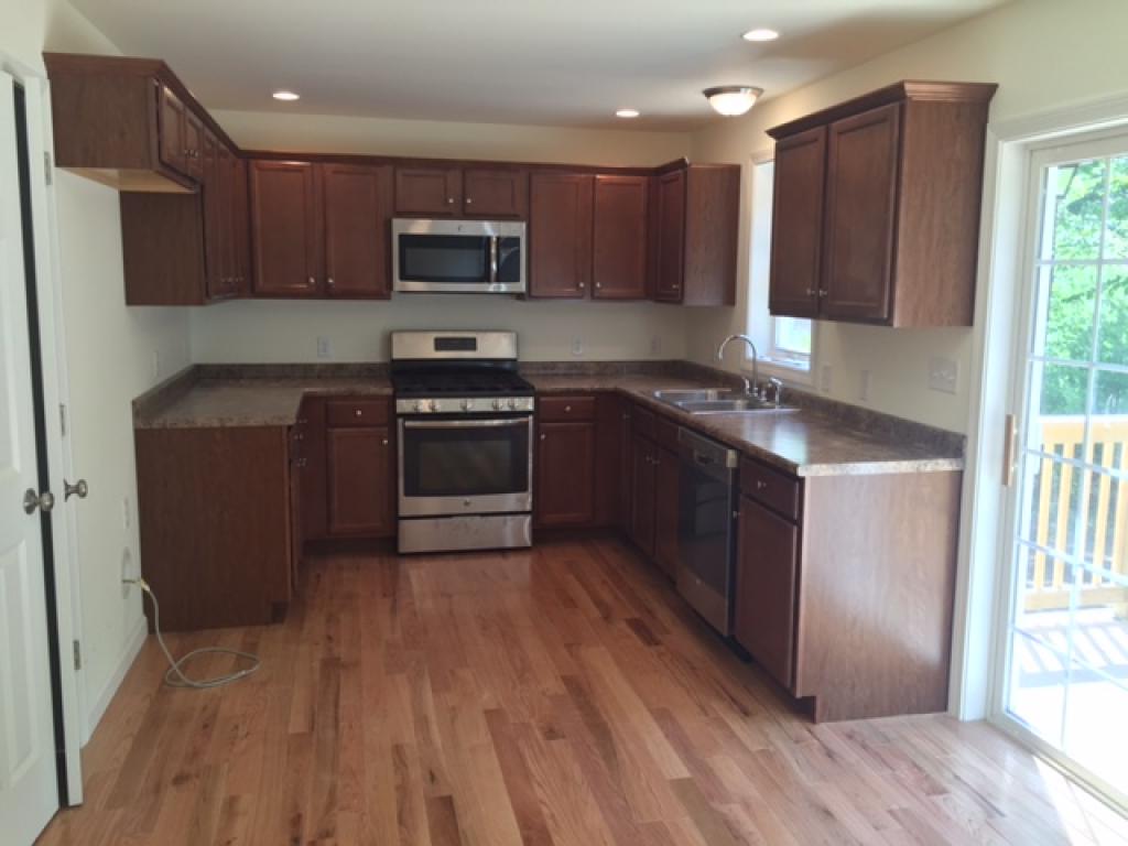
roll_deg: -1.5
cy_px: 423
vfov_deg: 48.2
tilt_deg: -8.9
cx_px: 564
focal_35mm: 29
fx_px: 945
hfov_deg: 61.7
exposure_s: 1/60
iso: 40
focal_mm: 4.15
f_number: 2.2
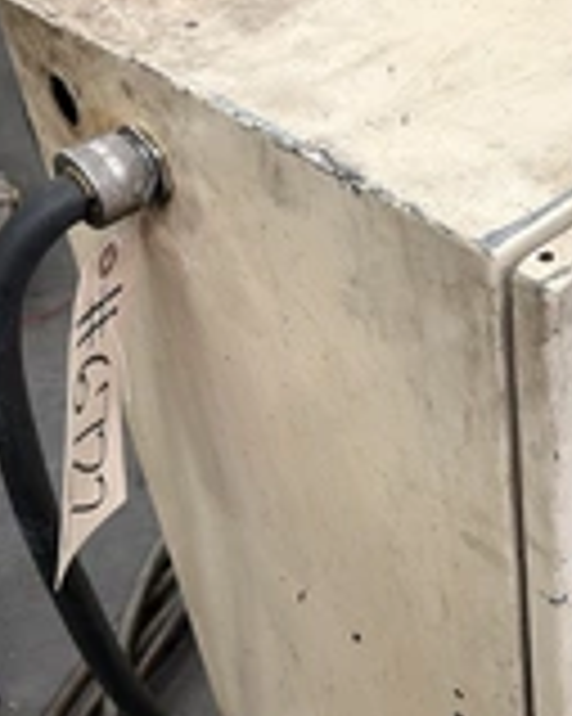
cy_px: 387
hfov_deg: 22.7
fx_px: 1356
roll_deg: +2.5
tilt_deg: -41.8
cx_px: 595
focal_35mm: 64
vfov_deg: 29.6
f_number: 1.5
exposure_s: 1/60
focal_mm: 5.7
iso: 100
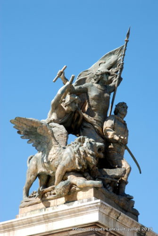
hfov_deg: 15.2
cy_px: 118
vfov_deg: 22.6
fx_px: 590
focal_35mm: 90
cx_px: 79
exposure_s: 1/25
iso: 100
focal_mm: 60
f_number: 16
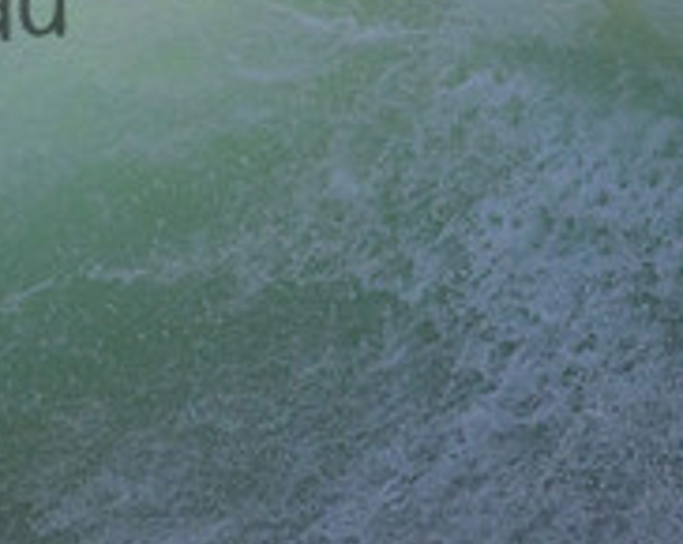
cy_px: -175
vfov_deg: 0.6
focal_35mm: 2808
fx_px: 56670
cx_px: -143
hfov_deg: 0.7
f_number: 11
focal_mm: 800
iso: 2200
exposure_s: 1/1600
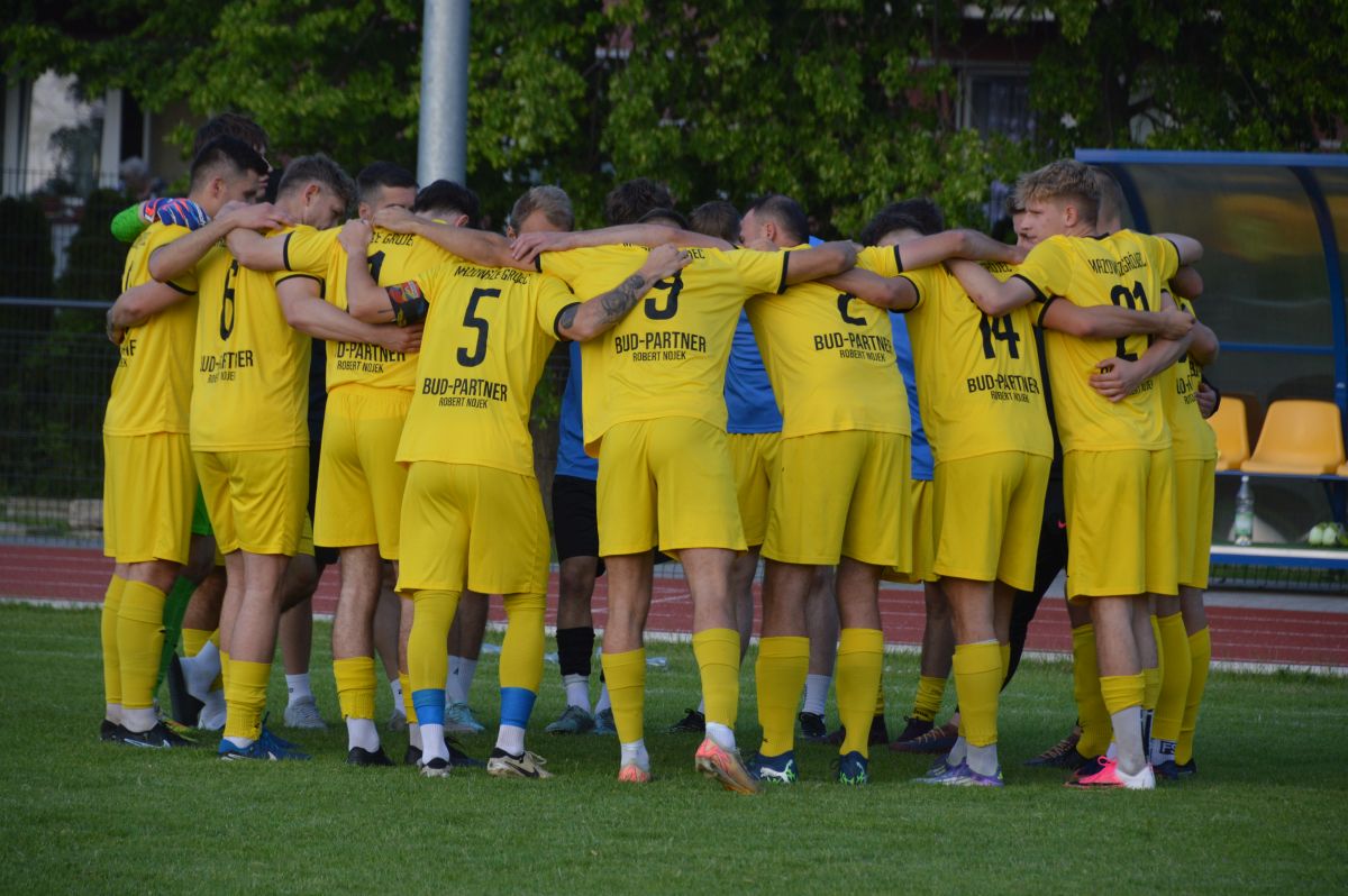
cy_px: 448
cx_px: 674
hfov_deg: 8.9
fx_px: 8698
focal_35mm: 232
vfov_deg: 5.9
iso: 400
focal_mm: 155
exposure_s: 1/640
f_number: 6
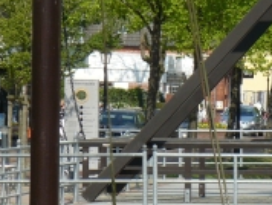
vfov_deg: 3.8
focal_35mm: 396
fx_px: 3116
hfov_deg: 5.0
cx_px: 341
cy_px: 141
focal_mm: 24.1
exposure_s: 1/320
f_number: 5.6
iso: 100
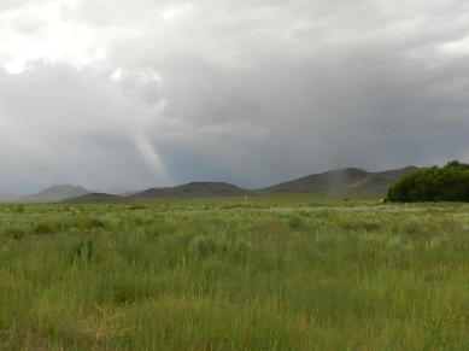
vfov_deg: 31.5
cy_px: 176
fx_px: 623
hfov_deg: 41.3
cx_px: 234
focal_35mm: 46
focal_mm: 8.1
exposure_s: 1/100
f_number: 4.2
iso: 160
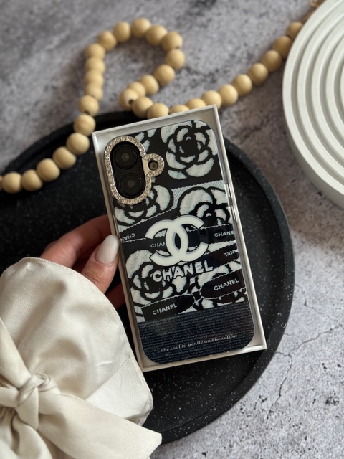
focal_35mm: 48
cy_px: 230
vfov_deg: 39.7
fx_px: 636
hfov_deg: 30.3
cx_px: 172
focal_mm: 6.76
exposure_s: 1/402
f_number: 1.78
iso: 100
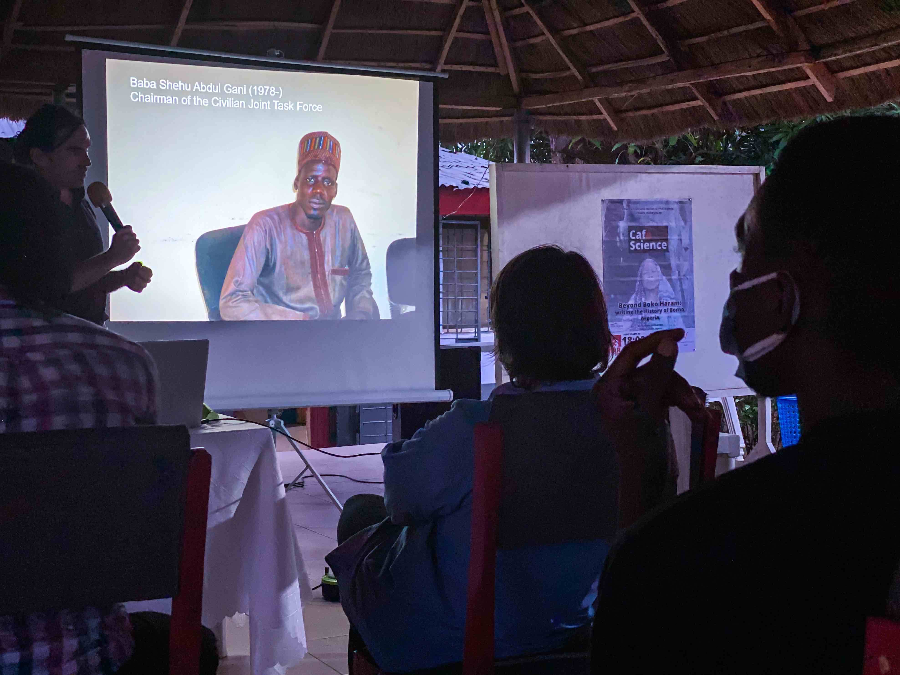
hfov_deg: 36.8
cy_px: 338
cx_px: 450
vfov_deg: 28.0
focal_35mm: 52
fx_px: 1352
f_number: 2
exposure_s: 1/40
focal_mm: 6
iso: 125
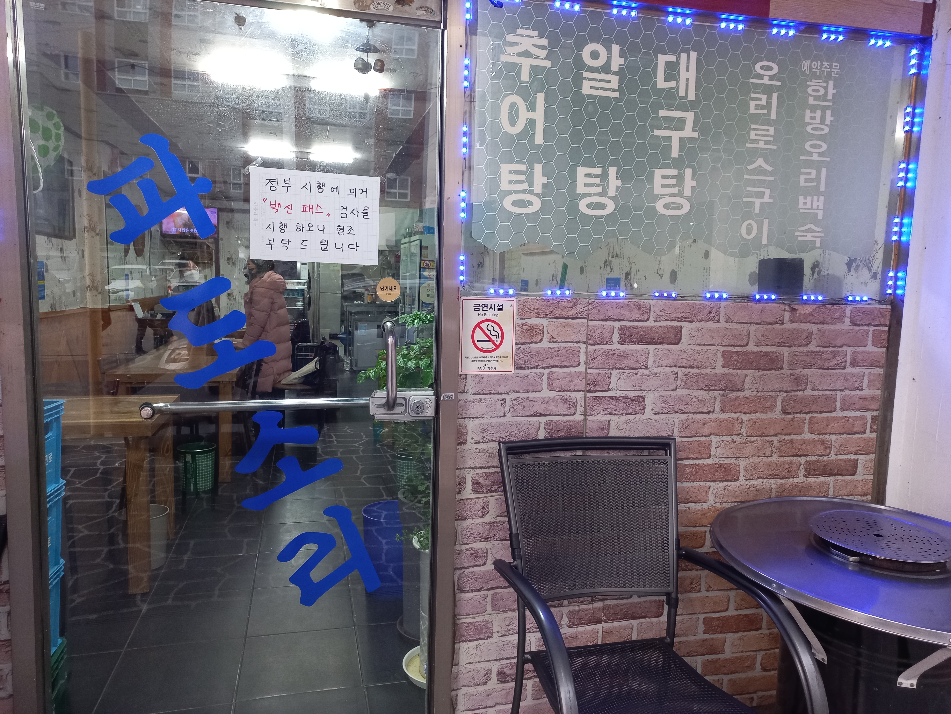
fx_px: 687
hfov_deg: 69.4
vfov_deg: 54.9
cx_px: 476
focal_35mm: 25
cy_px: 357
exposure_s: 1/50
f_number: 1.8
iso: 250
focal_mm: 4.6
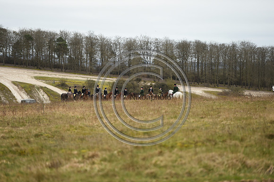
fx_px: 1521
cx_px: 137
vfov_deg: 6.9
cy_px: 91
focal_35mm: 200
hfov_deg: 10.3
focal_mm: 200
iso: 640
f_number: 3.2
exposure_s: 1/1250
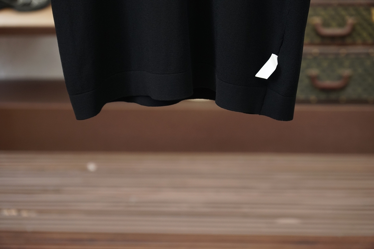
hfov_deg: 19.5
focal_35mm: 105
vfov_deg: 13.0
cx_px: 187
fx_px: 1091
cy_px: 124
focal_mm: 70
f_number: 3.5
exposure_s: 1/125
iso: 640
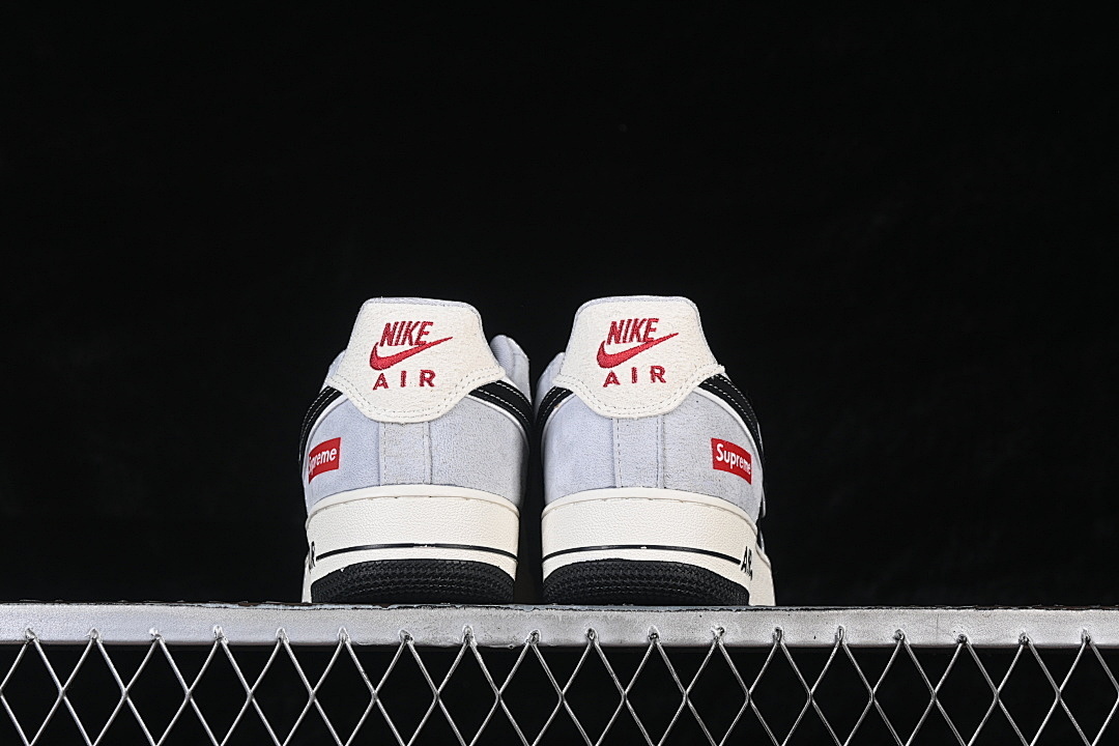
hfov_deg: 27.0
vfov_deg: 18.2
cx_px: 560
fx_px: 2331
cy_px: 373
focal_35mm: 75
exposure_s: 1/80
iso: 160
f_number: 8
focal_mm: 50
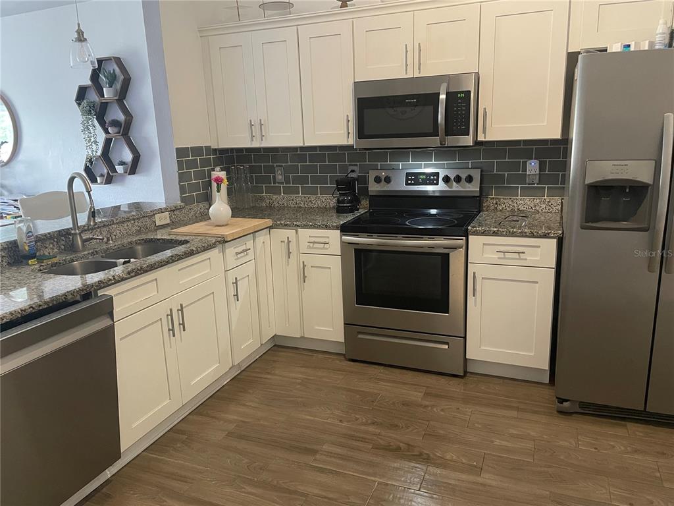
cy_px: 253
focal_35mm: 26
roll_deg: +2.3
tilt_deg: -13.2
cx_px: 337
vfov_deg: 53.1
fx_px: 506
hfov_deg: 67.3
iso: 400
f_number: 1.6
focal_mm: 4.2
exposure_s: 1/40
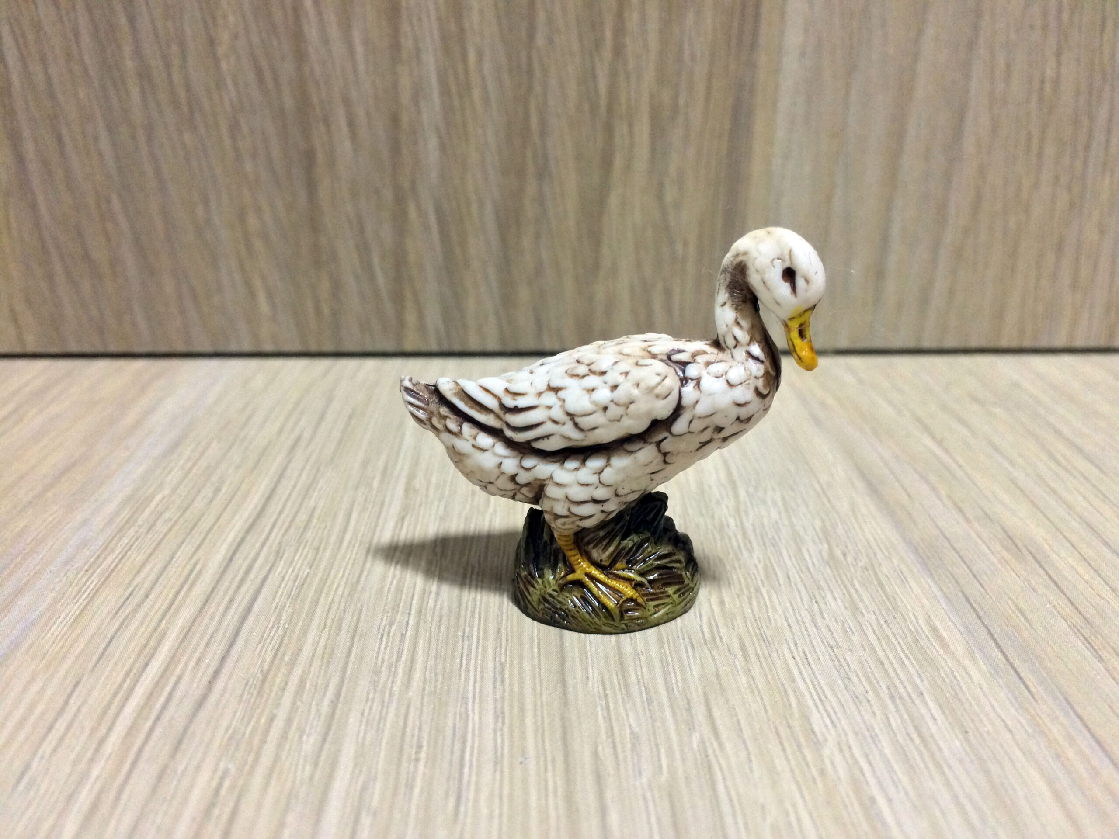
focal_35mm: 29
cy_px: 420
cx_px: 560
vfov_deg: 48.2
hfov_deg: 61.7
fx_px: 937
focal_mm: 4.15
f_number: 2.2
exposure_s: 1/33
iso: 250
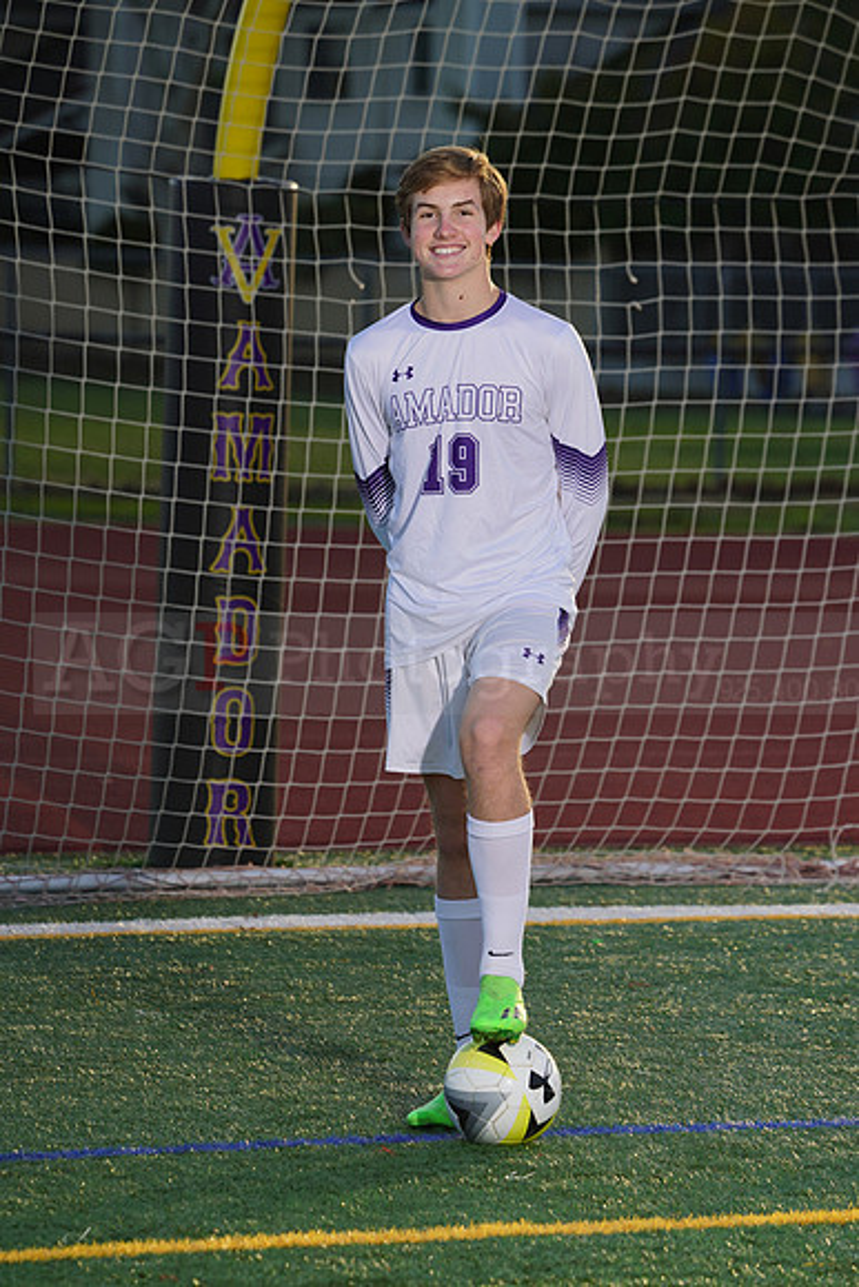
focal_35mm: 250
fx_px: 8942
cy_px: 644
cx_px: 430
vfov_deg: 8.2
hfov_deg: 5.5
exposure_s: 1/200
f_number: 8
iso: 100
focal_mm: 250
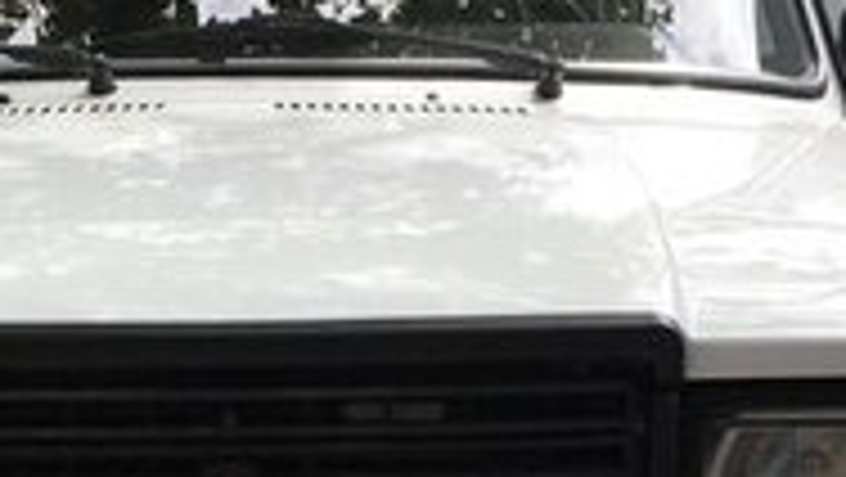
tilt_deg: -15.9
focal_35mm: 111
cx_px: 292
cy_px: 709
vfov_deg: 10.6
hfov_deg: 19.2
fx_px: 2491
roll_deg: -0.2
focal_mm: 4.15
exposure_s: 1/513
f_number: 2.2
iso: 25
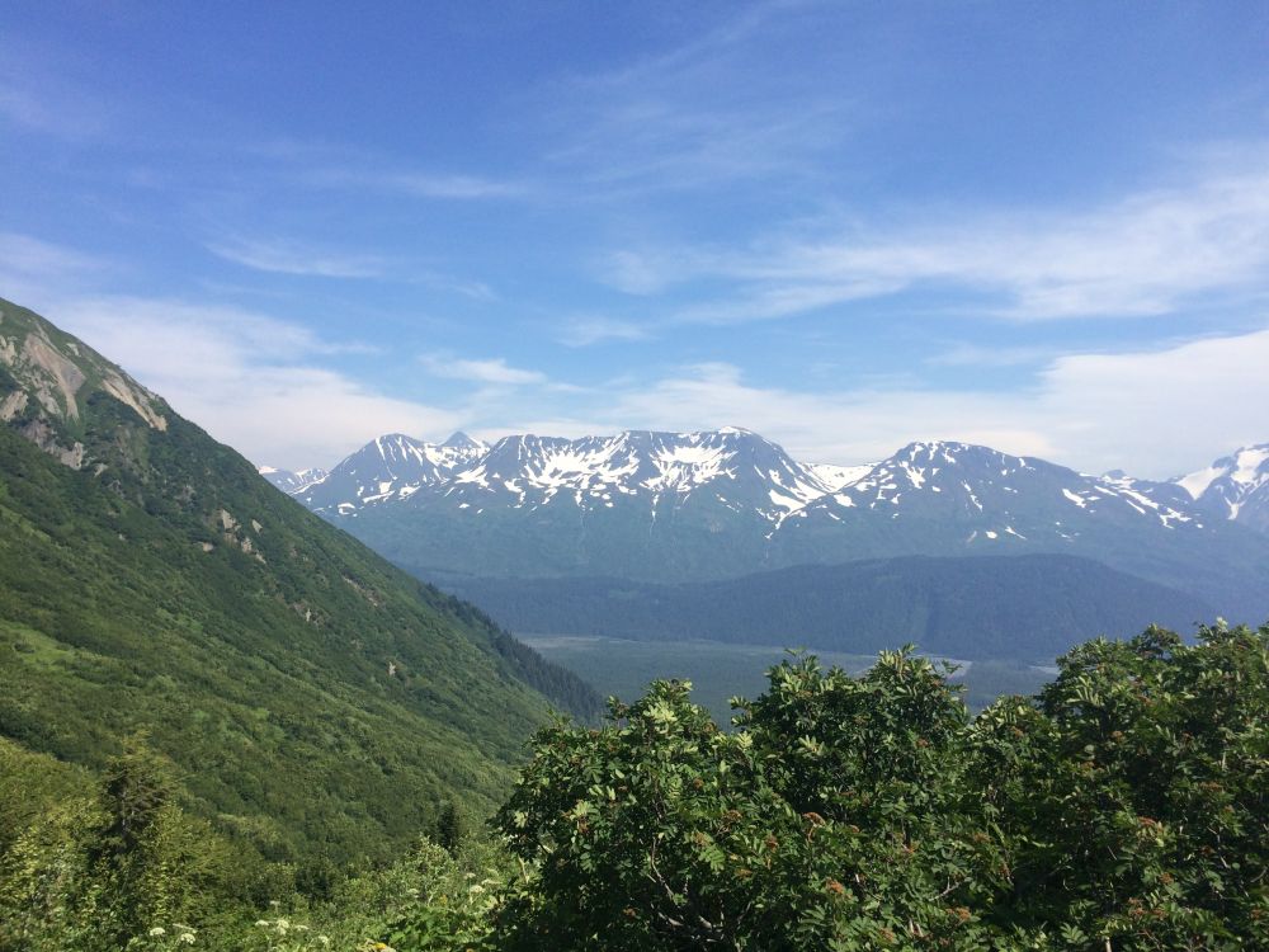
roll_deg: +0.6
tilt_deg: +0.9
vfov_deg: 48.2
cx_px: 634
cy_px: 476
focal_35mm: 29
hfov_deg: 61.7
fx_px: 1063
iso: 32
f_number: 2.2
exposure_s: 1/2933
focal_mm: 4.15
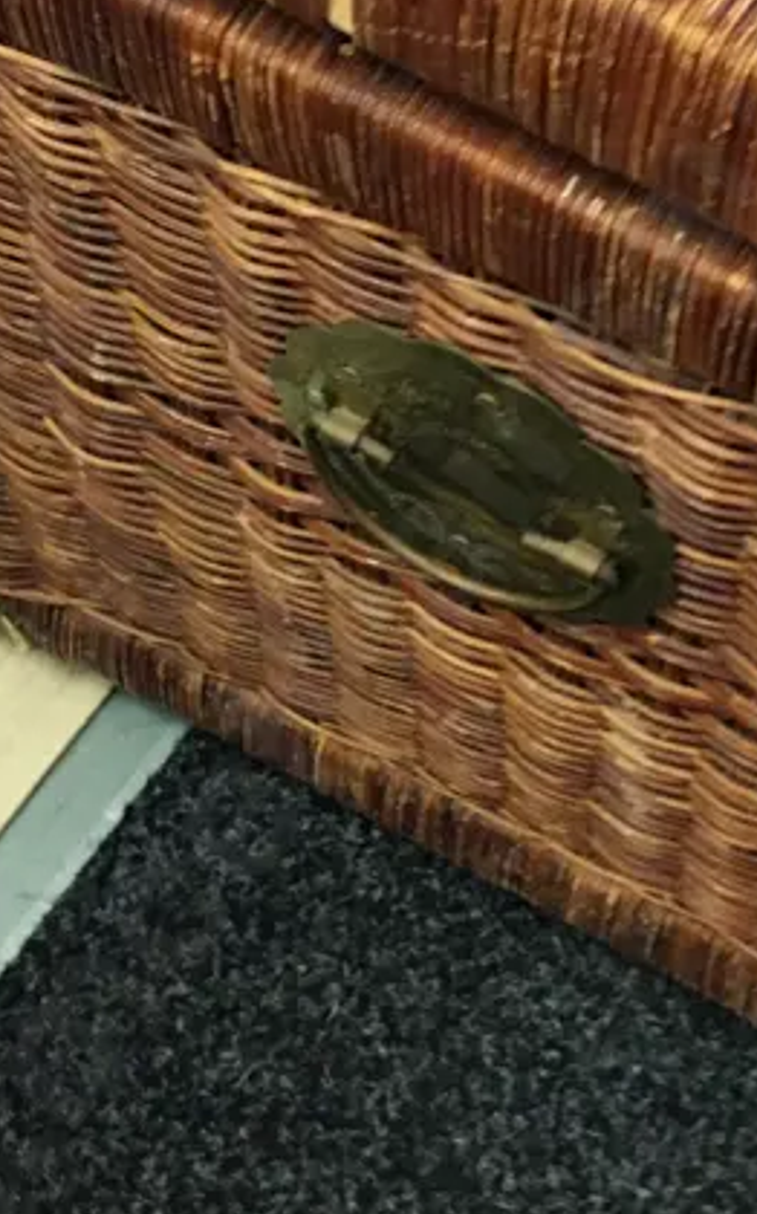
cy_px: 358
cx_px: 587
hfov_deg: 17.2
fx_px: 2479
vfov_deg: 27.3
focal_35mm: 75
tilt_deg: -54.9
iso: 80
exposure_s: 1/10
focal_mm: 4.15
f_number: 2.2
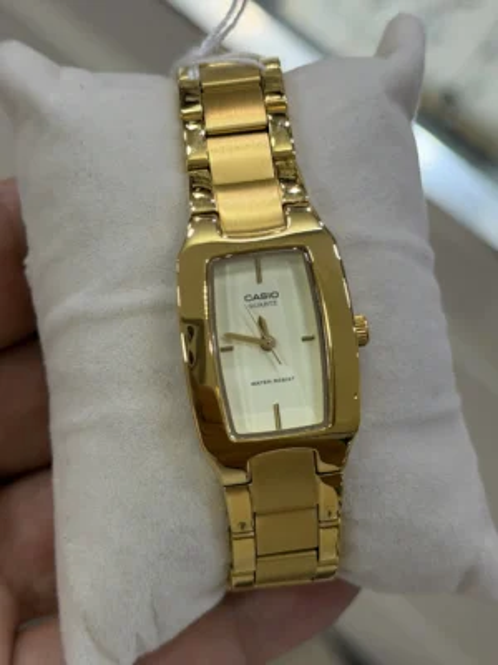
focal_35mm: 48
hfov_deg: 30.3
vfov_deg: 39.7
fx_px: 921
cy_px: 332
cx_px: 249
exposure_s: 1/646
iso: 64
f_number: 1.78
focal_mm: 6.76
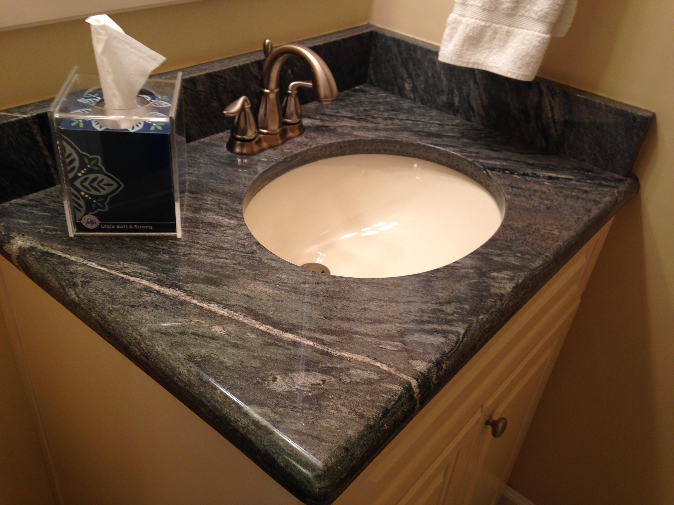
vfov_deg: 42.9
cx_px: 337
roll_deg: -4.2
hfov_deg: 55.4
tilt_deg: -34.6
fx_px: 643
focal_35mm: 33
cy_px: 252
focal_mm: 4.12
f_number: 2.4
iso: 50
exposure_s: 1/24
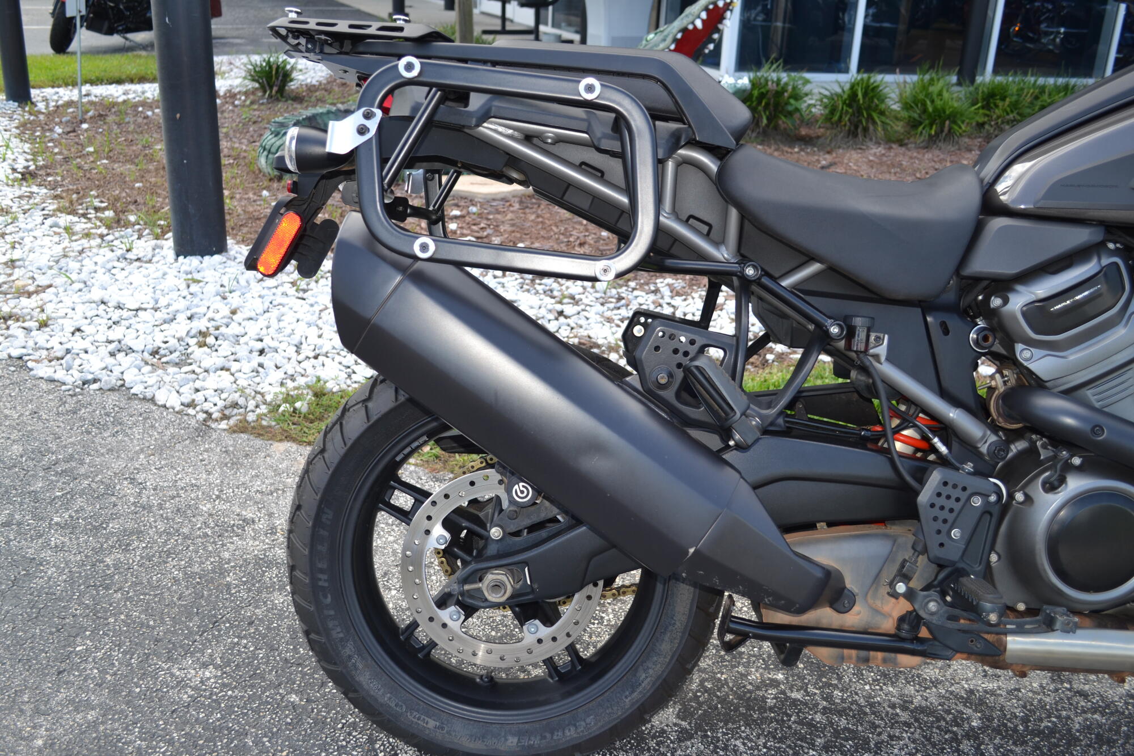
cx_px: 567
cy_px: 378
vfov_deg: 40.0
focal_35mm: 33
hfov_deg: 57.2
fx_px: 1039
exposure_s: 1/160
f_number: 3.8
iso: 100
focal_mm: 22
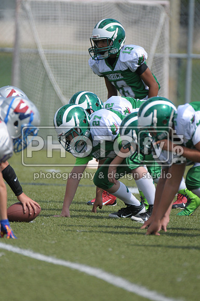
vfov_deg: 3.4
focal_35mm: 600
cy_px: 150
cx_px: 100
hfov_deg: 2.3
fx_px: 5015
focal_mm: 400
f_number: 4
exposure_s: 1/3200
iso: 500
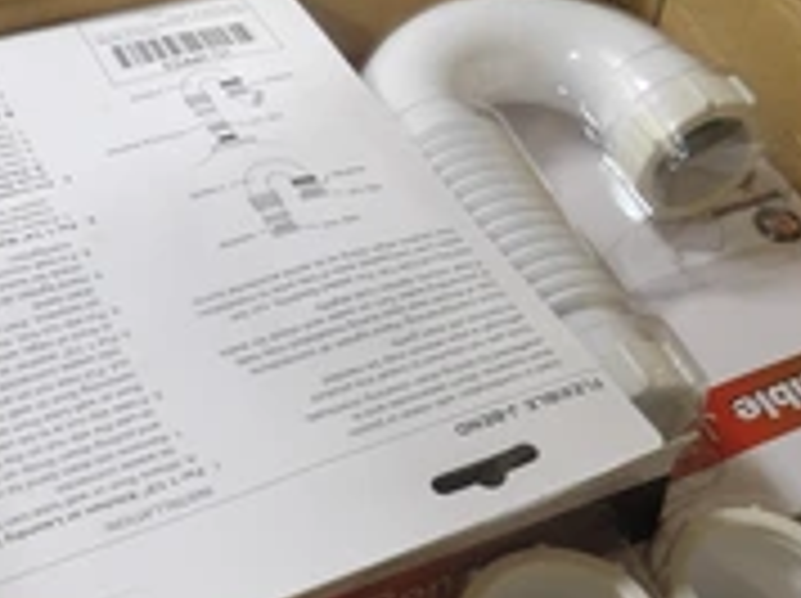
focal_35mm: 54
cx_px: 400
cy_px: 396
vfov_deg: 26.8
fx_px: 1248
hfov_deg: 35.6
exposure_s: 1/33
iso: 103
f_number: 3.2
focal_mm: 4.3
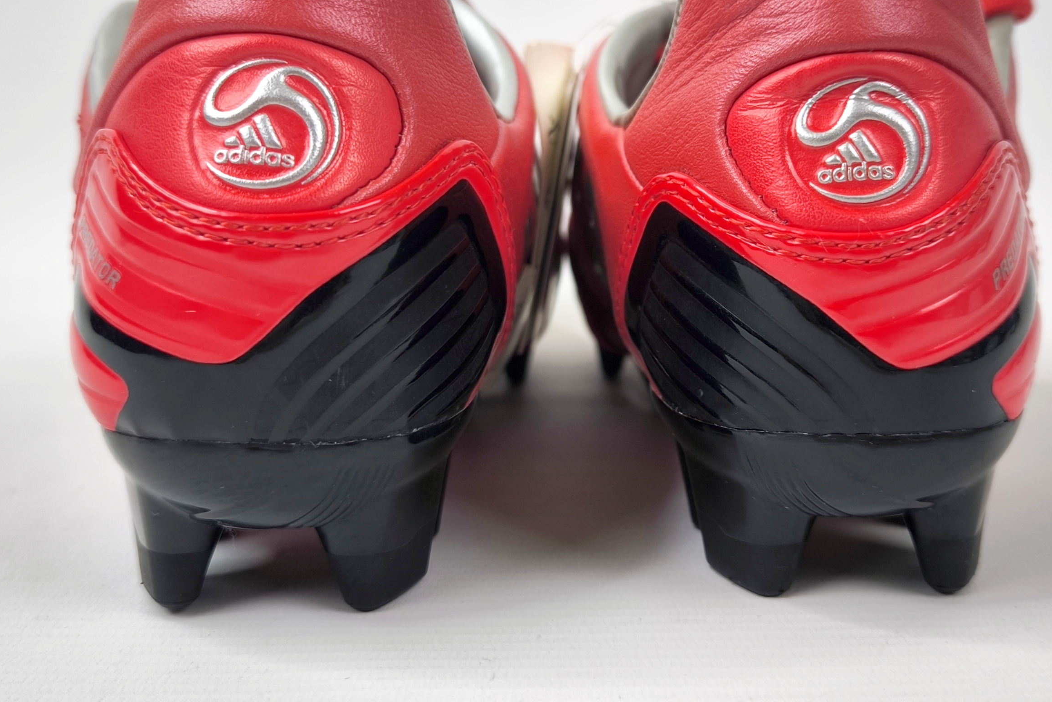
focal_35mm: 30
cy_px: 236
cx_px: 554
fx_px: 877
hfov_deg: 61.9
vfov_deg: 43.0
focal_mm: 6.92
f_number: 1.9
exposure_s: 1/100
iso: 80
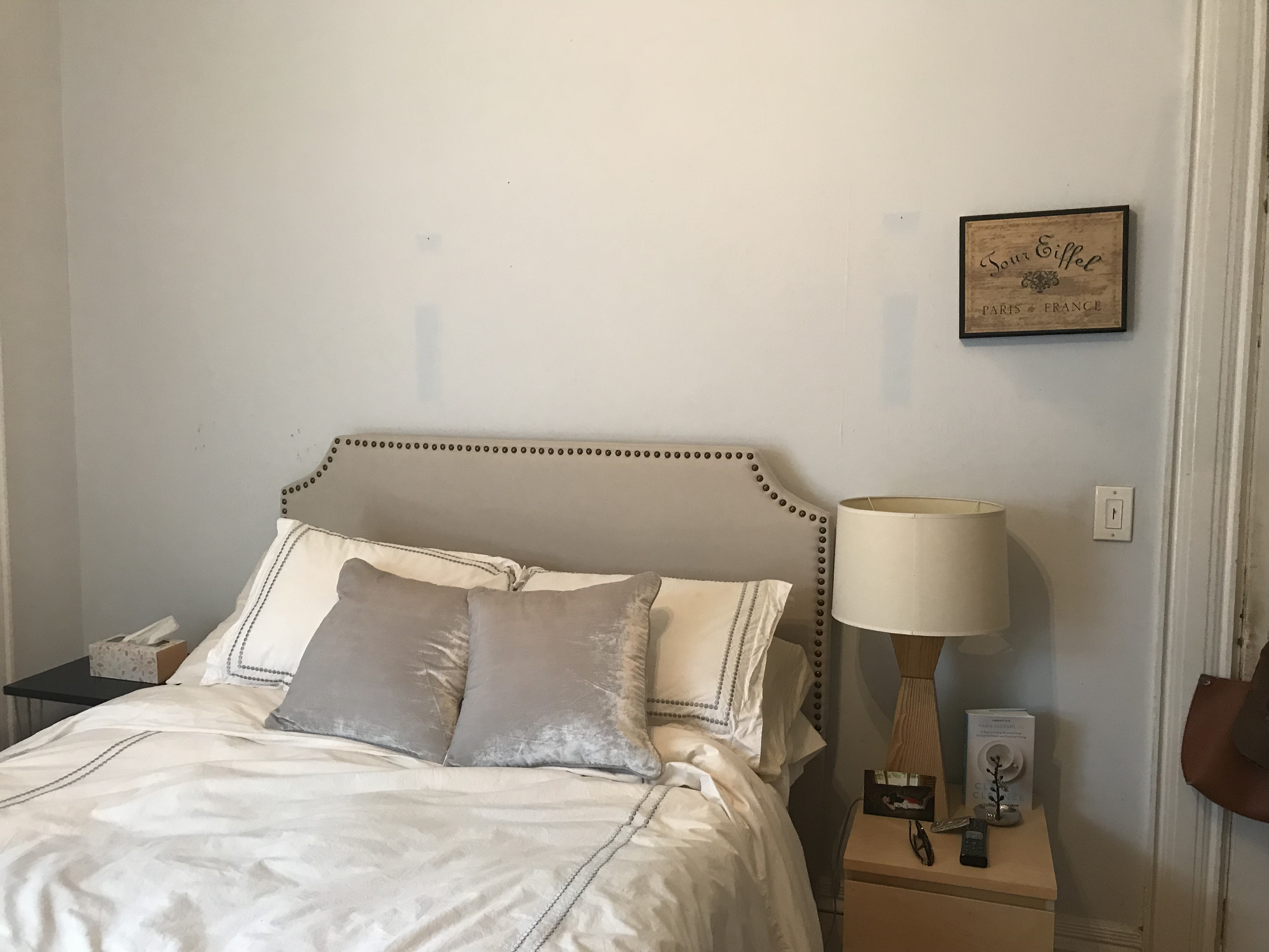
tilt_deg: -3.7
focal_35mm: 28
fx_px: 1026
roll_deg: -0.7
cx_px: 634
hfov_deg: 63.4
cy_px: 476
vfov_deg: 49.7
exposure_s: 1/15
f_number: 1.8
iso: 50
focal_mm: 3.99
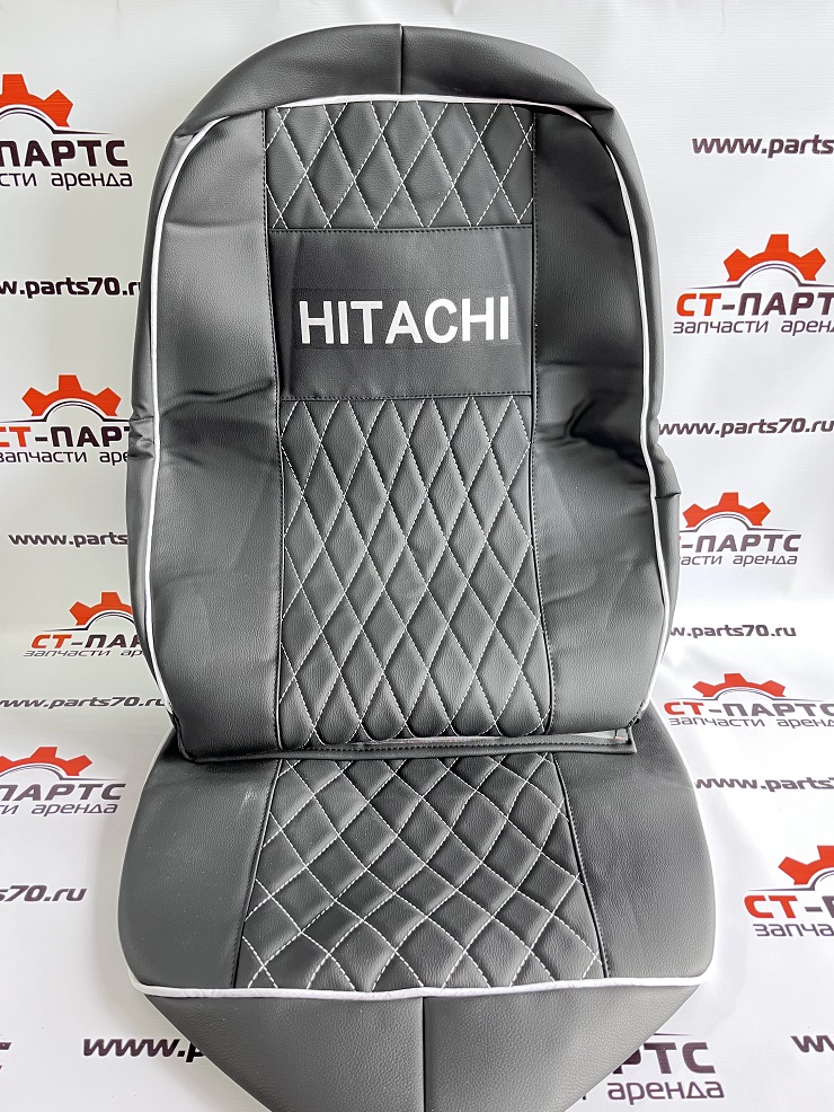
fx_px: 867
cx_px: 431
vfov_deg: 65.3
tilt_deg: -27.8
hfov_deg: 51.4
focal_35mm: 27
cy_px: 568
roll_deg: +0.9
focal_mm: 5.1
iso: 200
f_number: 1.6
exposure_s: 1/50
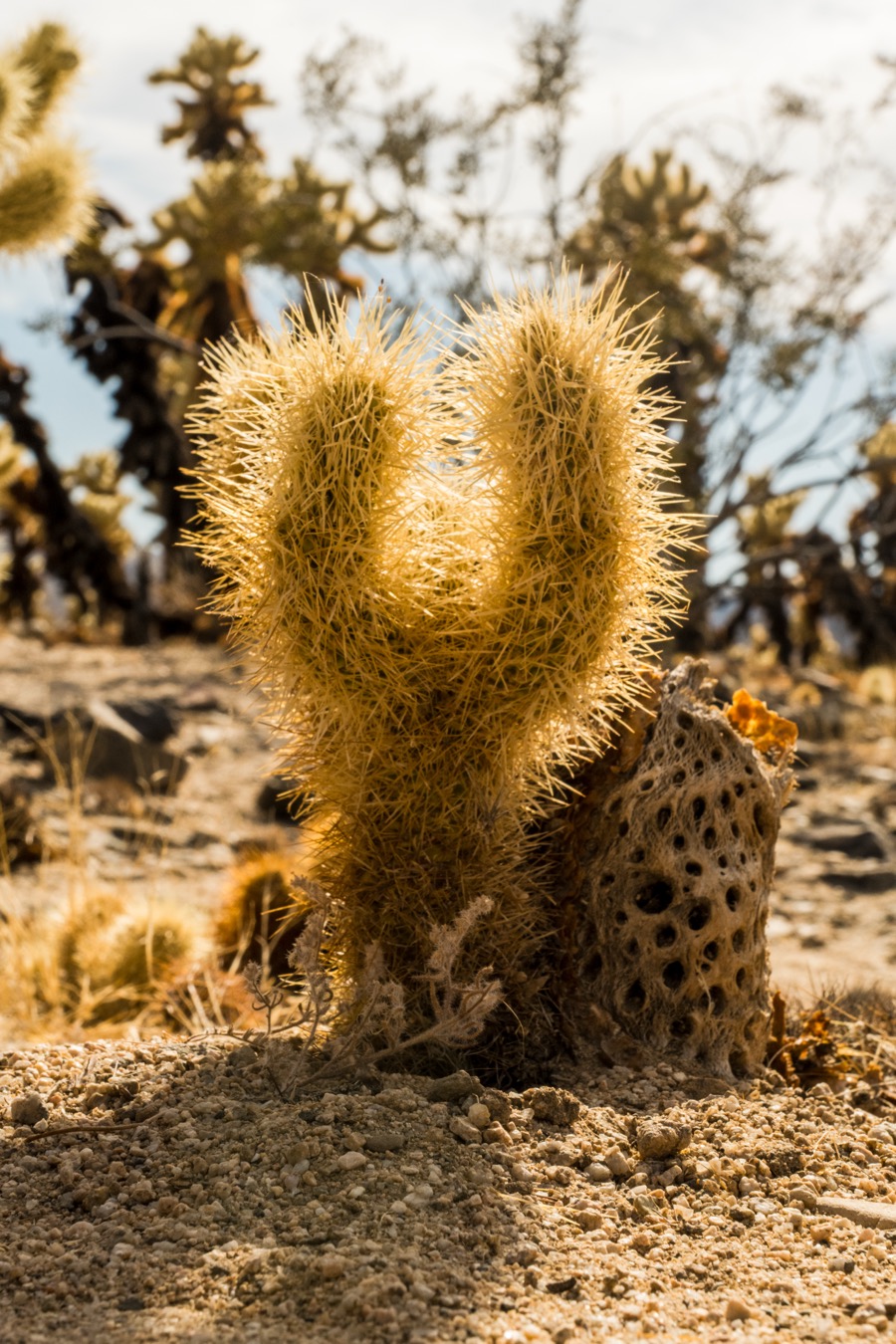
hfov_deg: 19.5
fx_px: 2613
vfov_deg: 28.8
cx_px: 448
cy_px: 672
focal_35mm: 70
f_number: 22
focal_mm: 70
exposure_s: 1/400
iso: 640
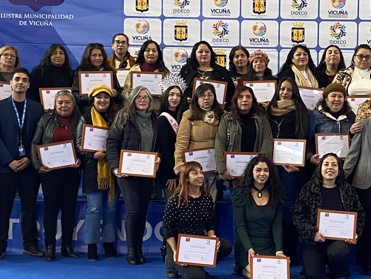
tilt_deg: -2.6
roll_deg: +0.2
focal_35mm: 72
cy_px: 153
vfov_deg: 20.4
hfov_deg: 26.6
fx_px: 772
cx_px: 283
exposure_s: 1/50
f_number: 1.8
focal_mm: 4.25
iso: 160
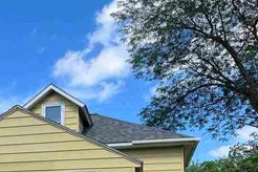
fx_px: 394
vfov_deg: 23.2
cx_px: 28
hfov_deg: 34.3
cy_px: 187
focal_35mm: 55
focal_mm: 5.1
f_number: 1.6
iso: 50
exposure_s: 1/1890
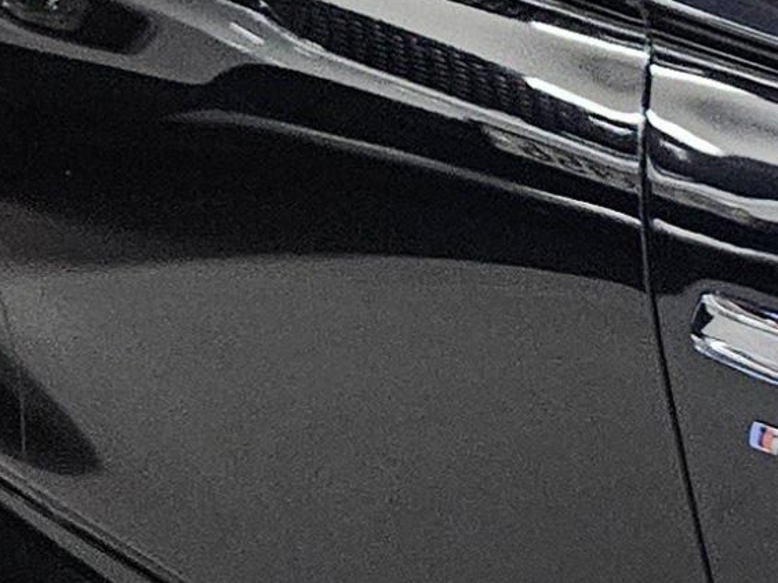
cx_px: 1902
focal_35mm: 163
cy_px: 405
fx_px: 3663
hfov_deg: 10.4
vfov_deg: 9.1
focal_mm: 5.4
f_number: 1.8
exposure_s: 1/60
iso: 640
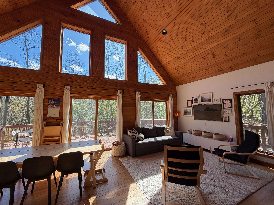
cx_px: 137
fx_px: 111
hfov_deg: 102.1
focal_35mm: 14
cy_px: 102
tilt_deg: +4.1
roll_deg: +1.1
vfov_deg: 85.7
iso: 50
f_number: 2.2
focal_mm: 2.22
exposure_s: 1/220
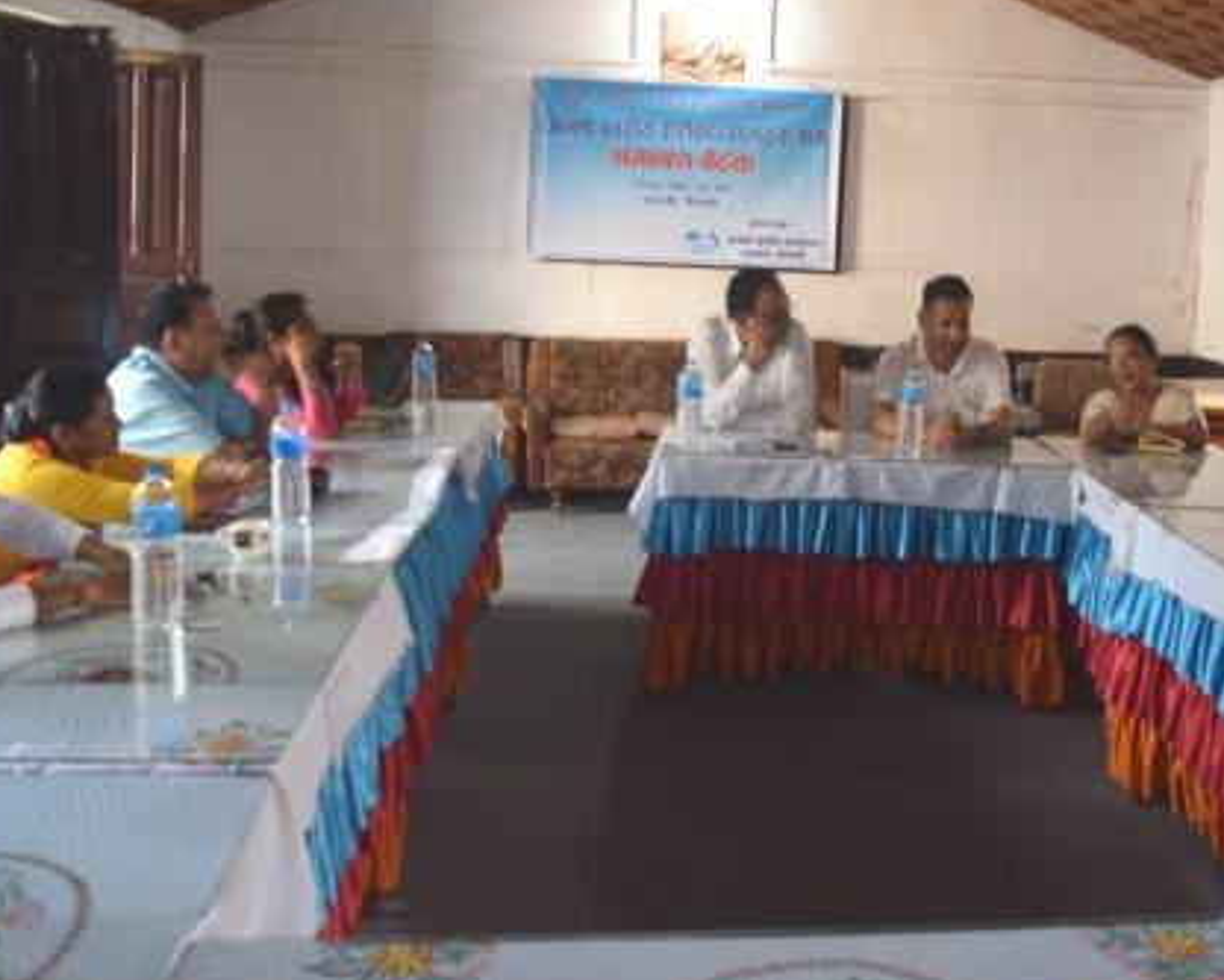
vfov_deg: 38.1
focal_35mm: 39
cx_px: 762
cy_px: 381
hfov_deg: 46.4
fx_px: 1413
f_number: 3.5
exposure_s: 1/4
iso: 100
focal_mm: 18
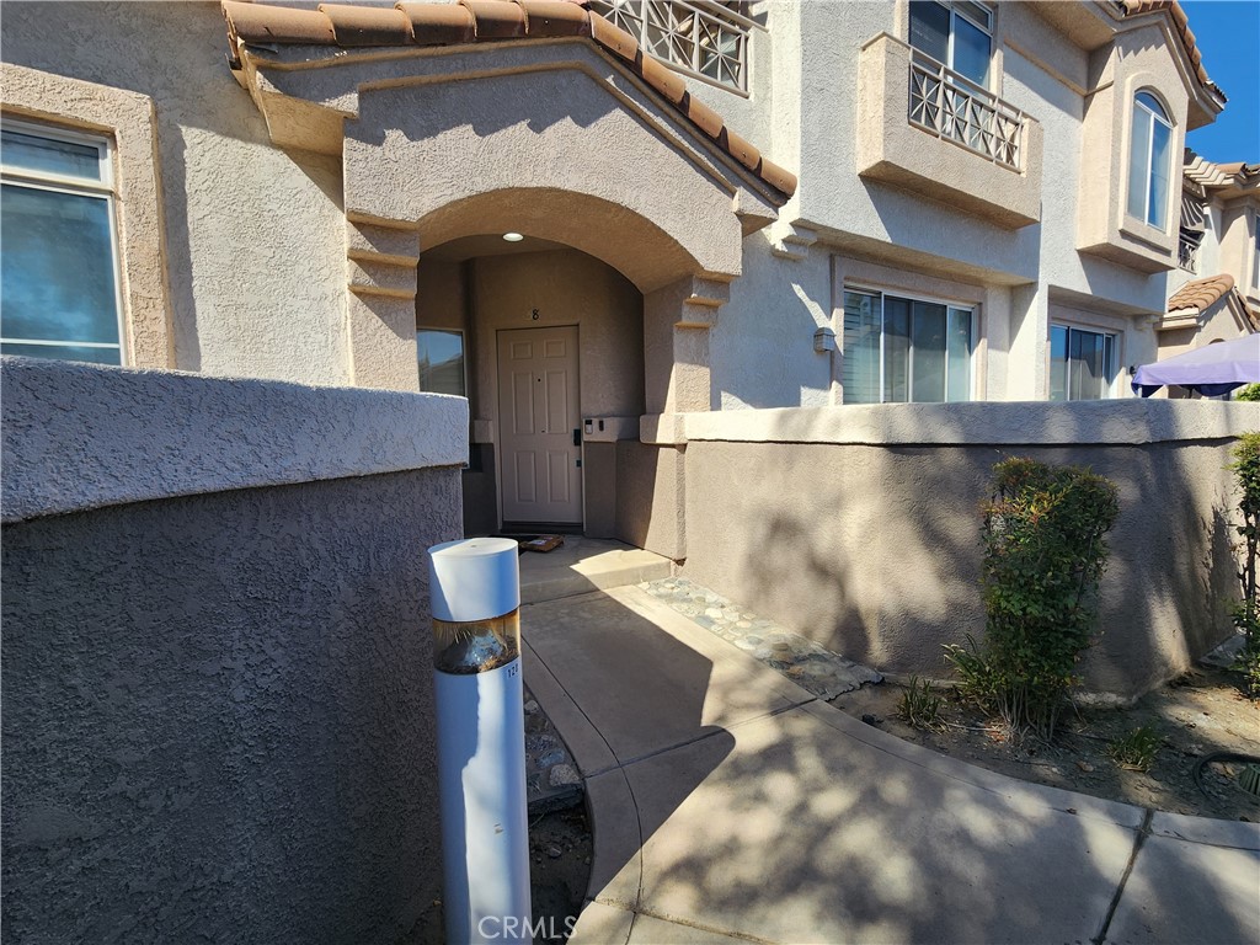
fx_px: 473
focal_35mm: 13
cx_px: 630
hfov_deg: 106.2
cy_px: 472
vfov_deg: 89.9
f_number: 2.2
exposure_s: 1/1304
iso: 50
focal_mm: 2.2
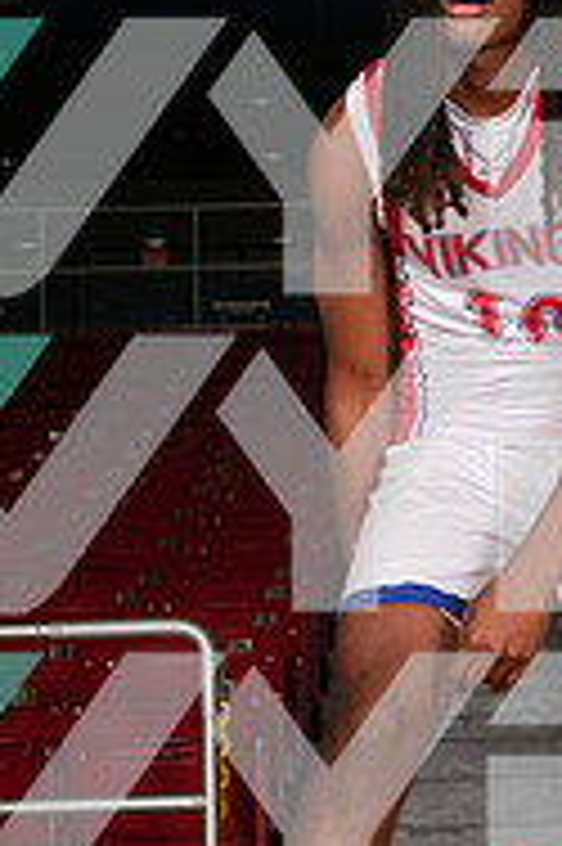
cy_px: 477
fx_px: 2698
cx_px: 445
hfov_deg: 11.9
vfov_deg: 17.8
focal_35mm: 115
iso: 400
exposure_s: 1/200
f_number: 8
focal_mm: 48
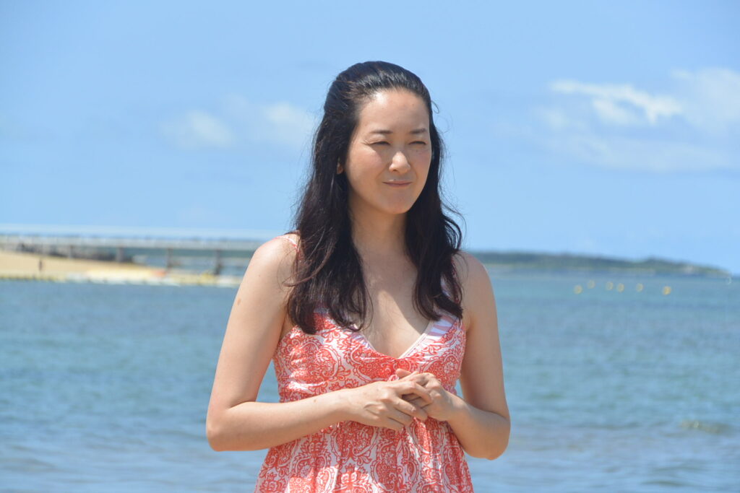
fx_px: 4523
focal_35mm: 220
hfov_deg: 9.4
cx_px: 370
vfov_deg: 6.2
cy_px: 246
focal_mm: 81.8
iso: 160
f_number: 5.6
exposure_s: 1/800
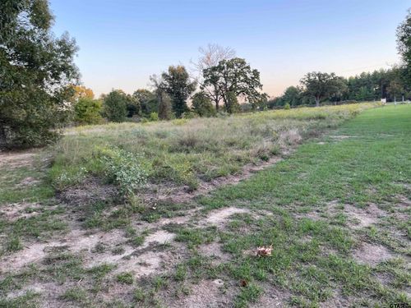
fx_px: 309
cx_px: 206
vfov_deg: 53.1
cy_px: 154
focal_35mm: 26
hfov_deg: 67.3
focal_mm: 5.1
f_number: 1.6
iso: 50
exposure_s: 1/121
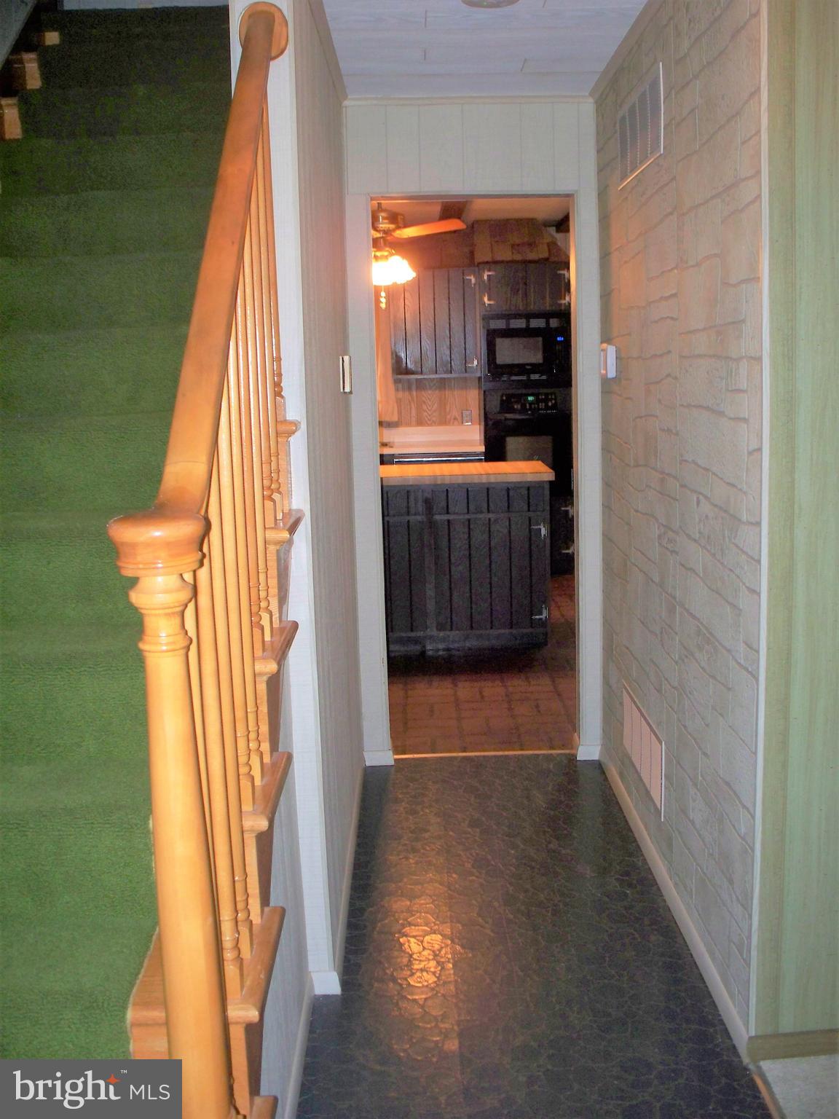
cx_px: 420
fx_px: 1163
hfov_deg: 39.7
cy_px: 560
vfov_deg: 51.4
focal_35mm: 36
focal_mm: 7.54
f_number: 2.8
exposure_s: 1/30
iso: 200
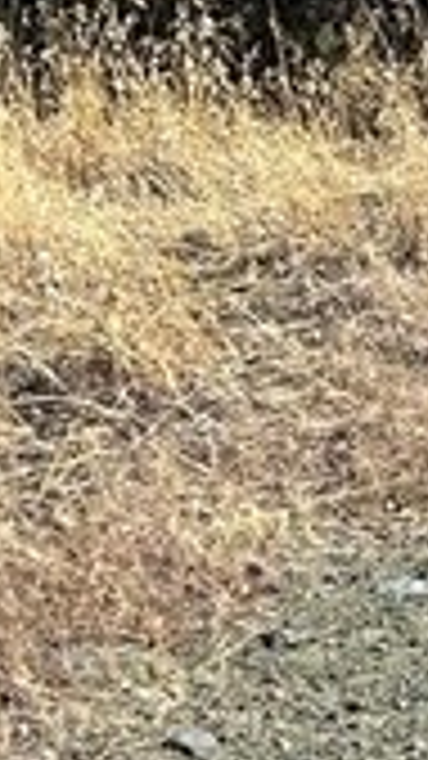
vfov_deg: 12.3
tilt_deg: -13.8
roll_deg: -4.2
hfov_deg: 6.5
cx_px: 1203
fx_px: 3472
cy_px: -63
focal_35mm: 172
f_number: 1.5
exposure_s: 1/3704
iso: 50
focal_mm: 5.7
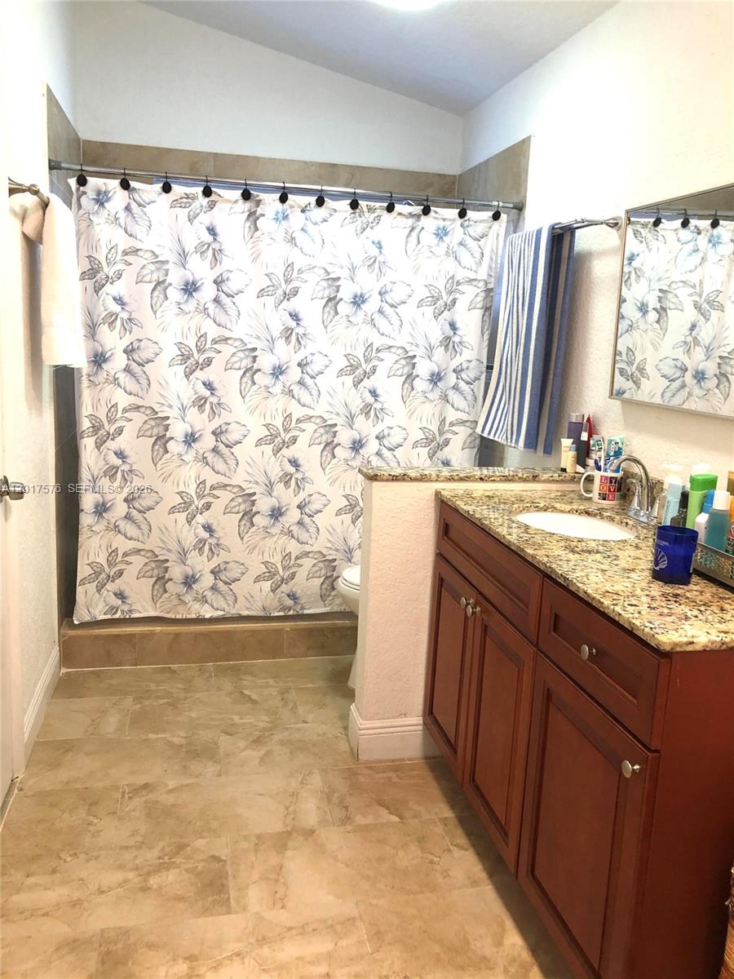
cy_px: 490
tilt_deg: -9.7
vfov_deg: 63.4
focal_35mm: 28
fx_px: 792
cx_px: 367
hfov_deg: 49.7
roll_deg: -4.0
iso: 40
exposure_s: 1/20
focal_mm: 4
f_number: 1.8
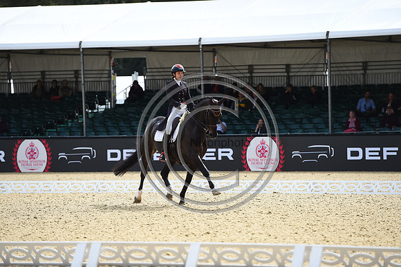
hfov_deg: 10.3
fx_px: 2226
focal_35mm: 200
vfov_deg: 6.9
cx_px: 200
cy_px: 134
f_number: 4.5
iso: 320
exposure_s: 1/1250
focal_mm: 200
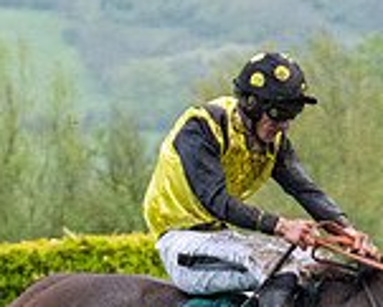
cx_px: 389
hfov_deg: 2.4
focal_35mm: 799
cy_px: 445
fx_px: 9063
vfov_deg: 1.9
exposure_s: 1/1250
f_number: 4
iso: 1000
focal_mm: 110
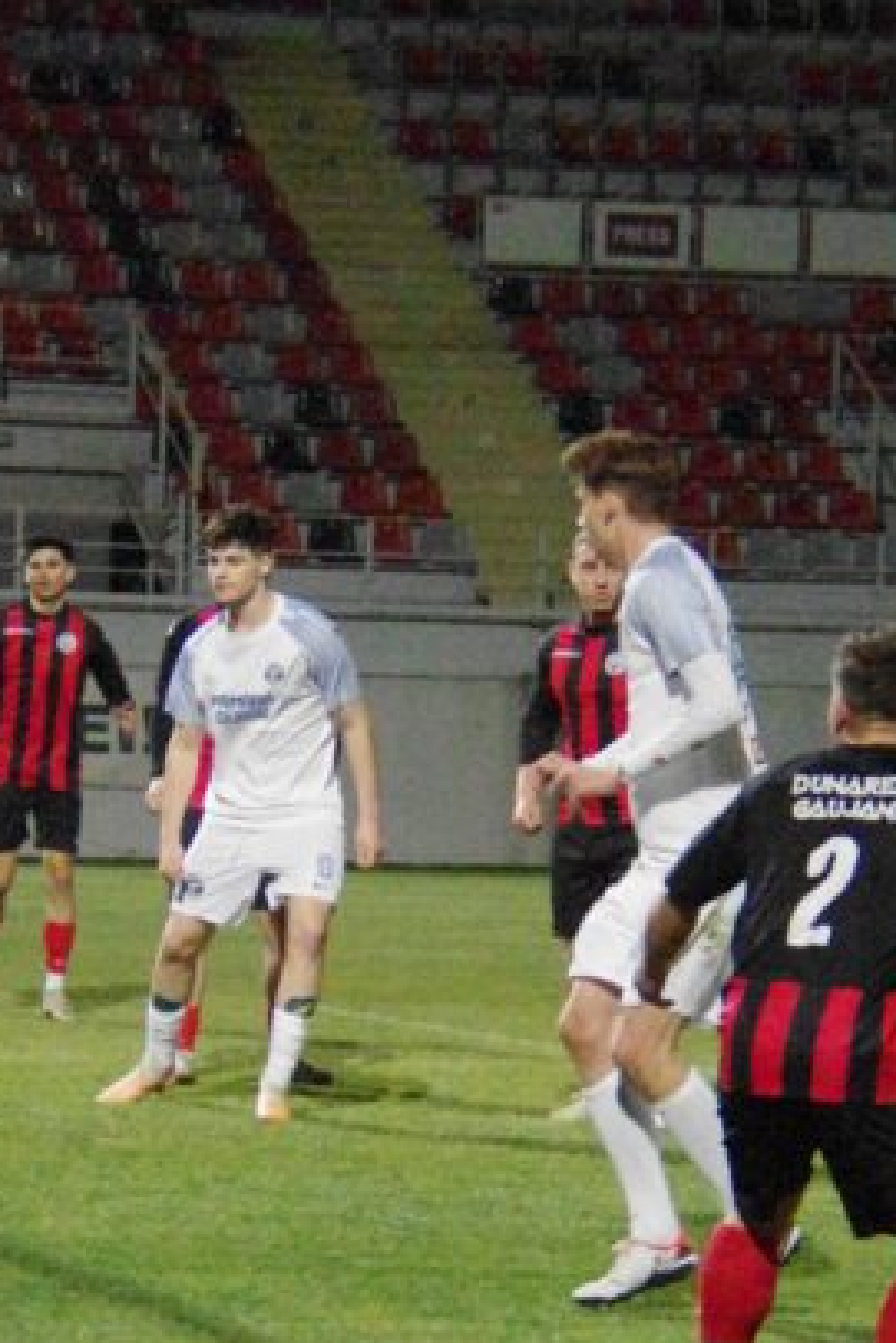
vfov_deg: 15.1
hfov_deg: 10.1
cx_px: 294
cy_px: 787
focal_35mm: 136
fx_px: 5073
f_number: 6.3
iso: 12800
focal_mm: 48
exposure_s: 1/400
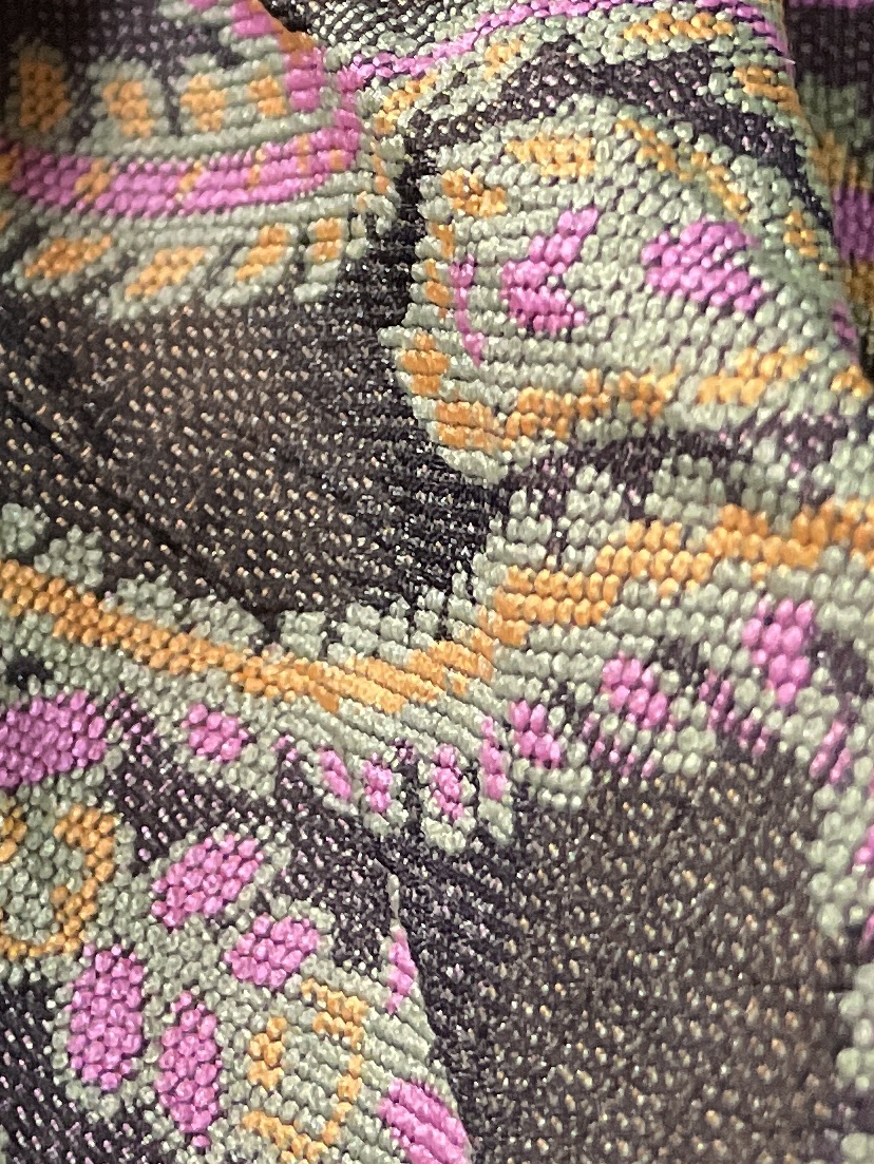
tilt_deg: -66.9
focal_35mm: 95
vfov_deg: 19.4
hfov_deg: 14.0
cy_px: -265
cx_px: -652
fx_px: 3196
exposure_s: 1/60
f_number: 1.6
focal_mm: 4.2
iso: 250
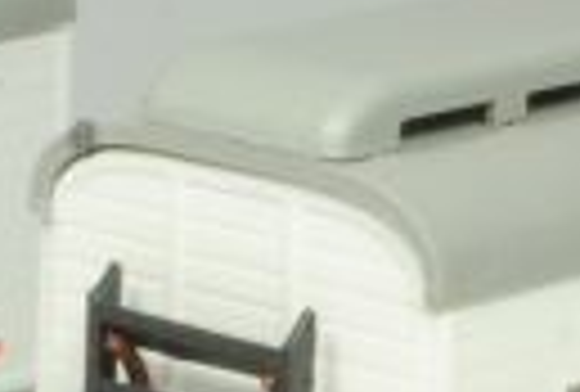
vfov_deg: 4.1
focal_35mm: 334
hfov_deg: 6.1
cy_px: 252
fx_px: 5400
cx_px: -103
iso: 100
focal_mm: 36
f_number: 25
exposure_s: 1.3
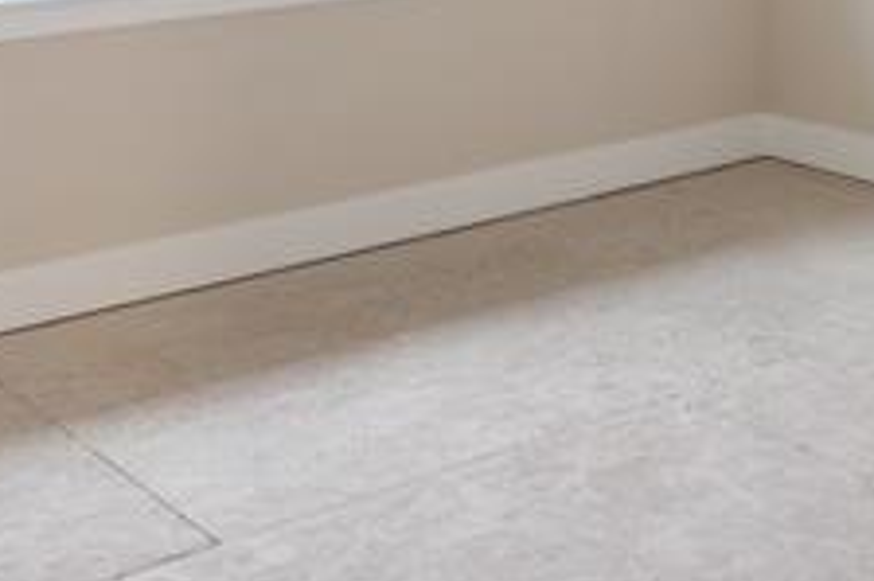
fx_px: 1771
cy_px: -304
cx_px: 784
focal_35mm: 73
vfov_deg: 16.8
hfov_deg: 26.8
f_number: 8
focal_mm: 16
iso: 640
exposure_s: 1/2.5
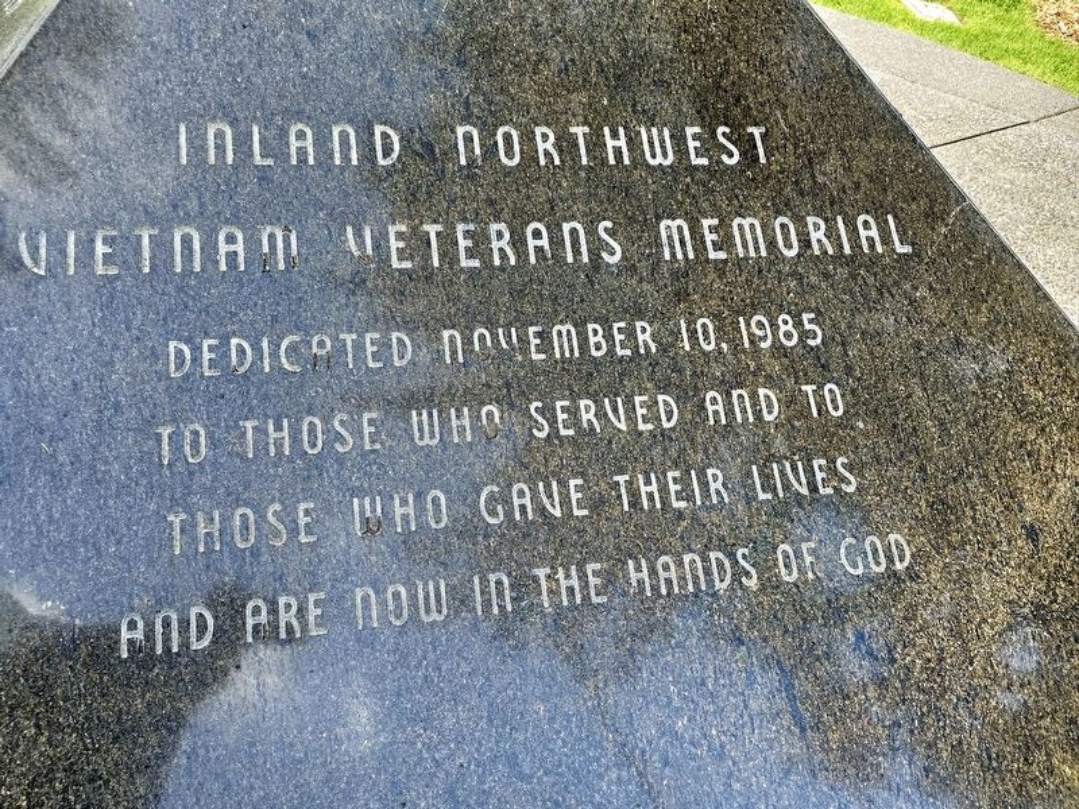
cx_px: 540
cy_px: 404
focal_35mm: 23
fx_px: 717
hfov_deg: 73.9
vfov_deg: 58.9
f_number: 1.7
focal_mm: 6.3
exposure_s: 1/182
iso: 125
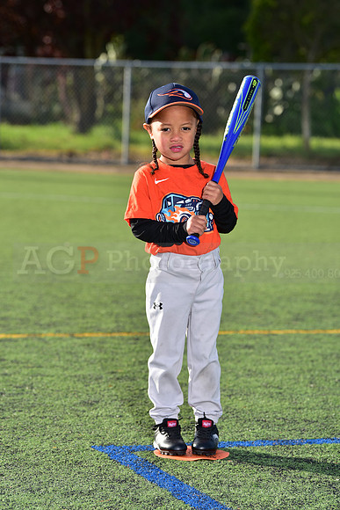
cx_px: 170
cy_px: 255
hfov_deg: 11.0
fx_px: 1770
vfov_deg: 16.4
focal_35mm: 125
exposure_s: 1/250
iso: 64
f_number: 5
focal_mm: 125
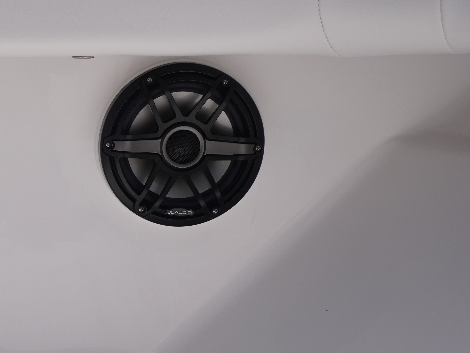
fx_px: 883
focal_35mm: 65
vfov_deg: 22.5
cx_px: -17
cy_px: 231
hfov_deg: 27.8
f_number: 10
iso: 100
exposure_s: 1/125
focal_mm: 20
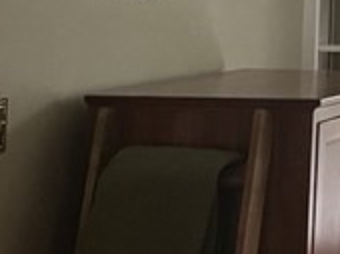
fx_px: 1540
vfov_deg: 9.2
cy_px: -92
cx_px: 924
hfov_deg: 10.2
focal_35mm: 157
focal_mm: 5.1
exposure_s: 1/60
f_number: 1.6
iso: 320
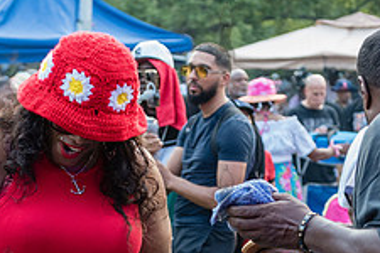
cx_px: 225
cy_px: 193
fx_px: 1636
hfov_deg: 13.2
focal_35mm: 155
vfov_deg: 8.8
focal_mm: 60
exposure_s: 1/400
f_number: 3.5
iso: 1000
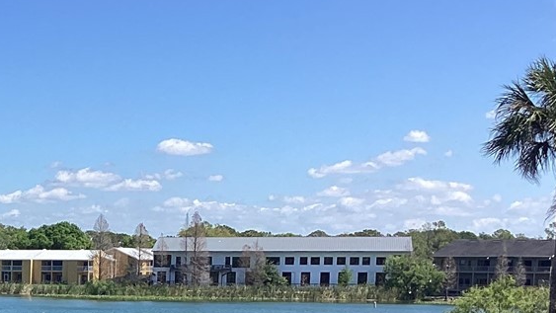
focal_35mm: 96
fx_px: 1416
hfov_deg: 21.0
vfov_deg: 12.2
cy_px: 421
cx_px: -74
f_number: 2.4
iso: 25
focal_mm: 3.3
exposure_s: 1/1148
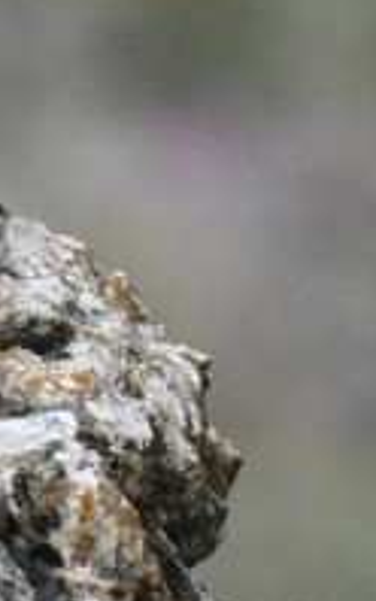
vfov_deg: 0.4
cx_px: -12
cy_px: -70
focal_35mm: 4873
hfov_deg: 0.3
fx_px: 79780
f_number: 9
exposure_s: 1/1000
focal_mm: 600
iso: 2200
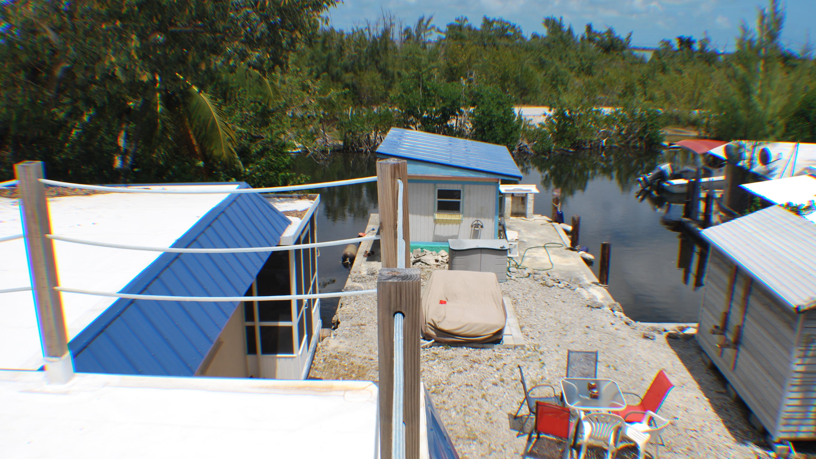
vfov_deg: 31.2
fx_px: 822
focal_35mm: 38
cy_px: 243
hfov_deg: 52.8
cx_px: 406
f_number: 9
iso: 100
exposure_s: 1/320
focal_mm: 24
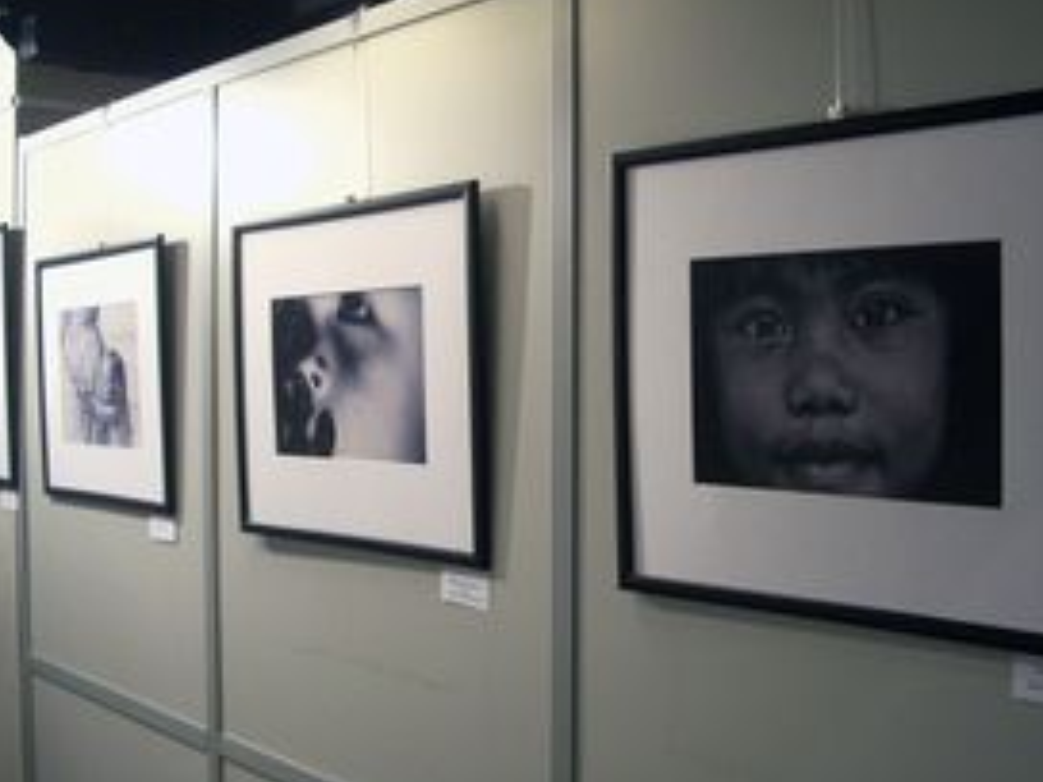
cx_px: 502
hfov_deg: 42.1
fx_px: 1356
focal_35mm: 45
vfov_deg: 32.2
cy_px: 399
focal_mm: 5.8
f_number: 2.6
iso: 160
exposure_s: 1/40
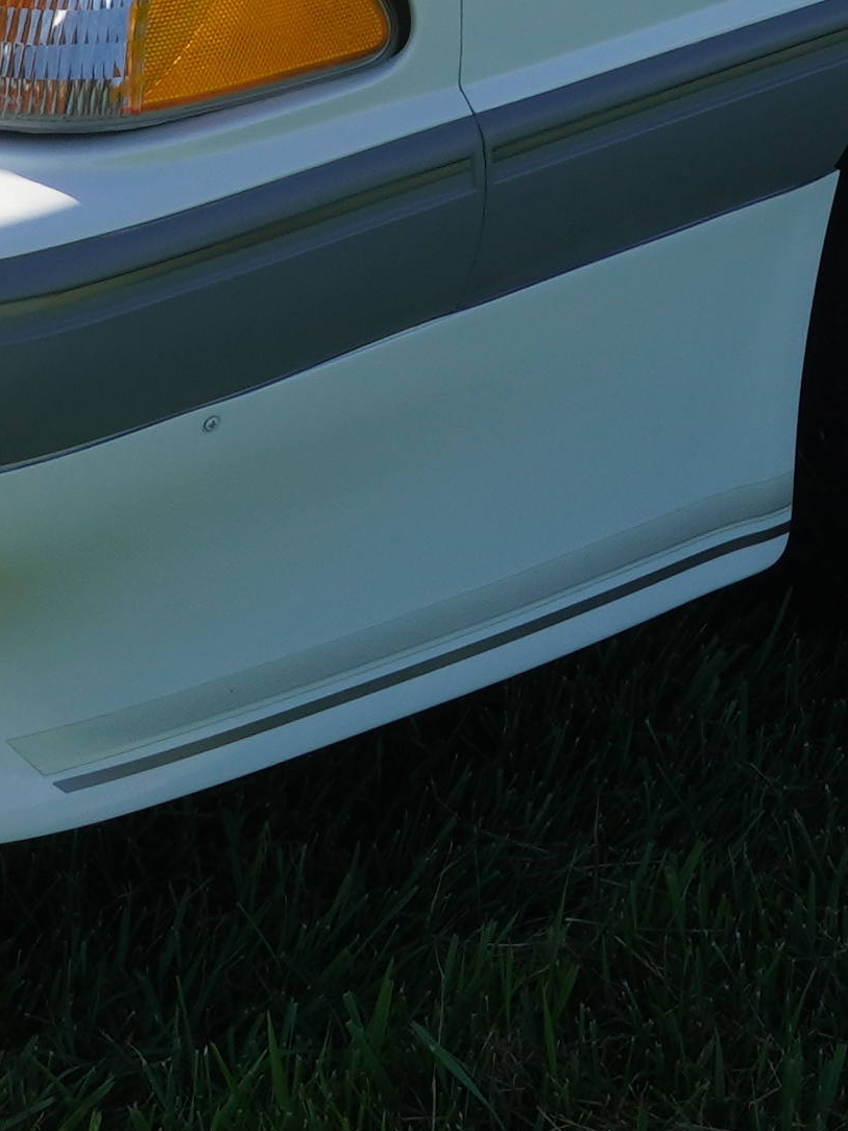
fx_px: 5476
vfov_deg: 11.3
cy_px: -583
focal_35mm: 168
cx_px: 816
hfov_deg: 8.8
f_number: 13
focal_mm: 21
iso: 100
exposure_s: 1/60
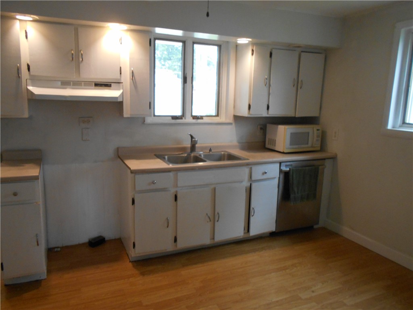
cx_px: 206
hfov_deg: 67.3
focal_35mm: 26
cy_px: 155
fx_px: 310
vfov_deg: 53.1
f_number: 3.2
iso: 320
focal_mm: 4.6
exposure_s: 1/30
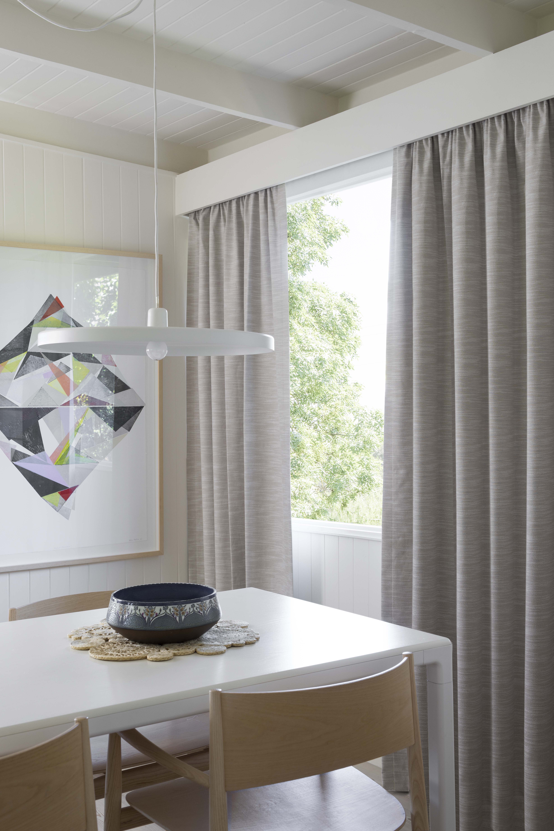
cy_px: 416
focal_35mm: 43
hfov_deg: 31.2
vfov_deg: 45.4
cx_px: 277
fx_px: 992
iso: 200
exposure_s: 1/8
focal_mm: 43
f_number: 8
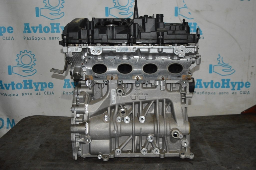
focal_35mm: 39
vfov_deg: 34.2
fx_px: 277
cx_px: 128
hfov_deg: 49.6
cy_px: 85
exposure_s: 1/60
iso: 2500
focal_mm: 26
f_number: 4
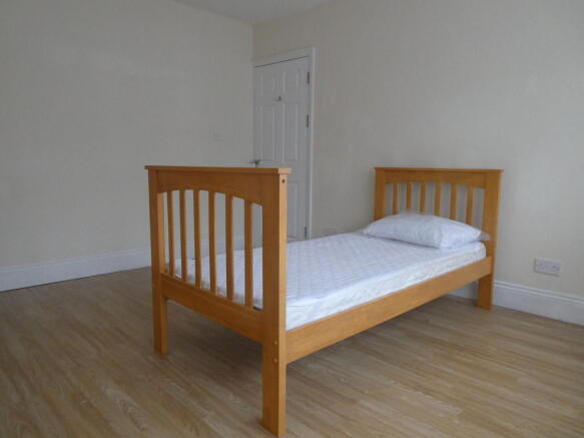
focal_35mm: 24
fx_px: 405
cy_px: 219
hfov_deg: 71.6
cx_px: 292
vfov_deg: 56.8
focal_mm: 4.3
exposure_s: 1/60
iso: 500
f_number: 3.3
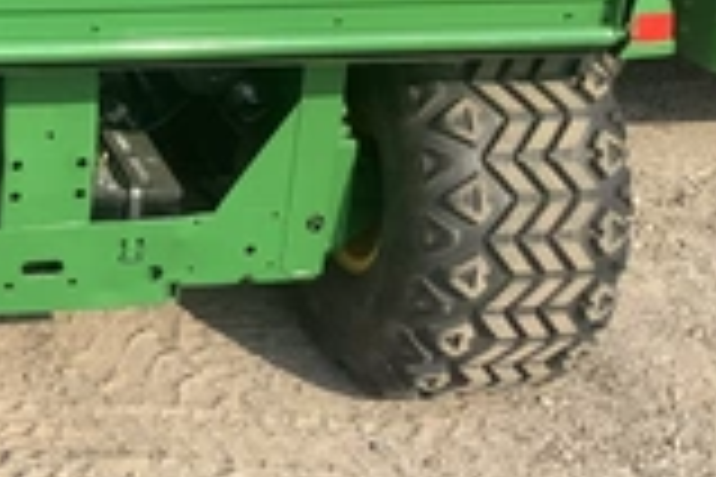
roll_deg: -0.7
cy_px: 22
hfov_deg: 23.9
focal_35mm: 81
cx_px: -9
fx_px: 1611
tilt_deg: -18.4
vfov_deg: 16.6
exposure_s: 1/762
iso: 25
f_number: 2.4
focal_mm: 3.3
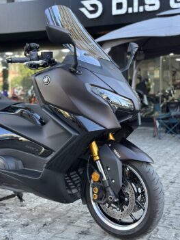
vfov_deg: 37.4
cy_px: 127
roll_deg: +0.0
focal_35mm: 51
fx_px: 353
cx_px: 91
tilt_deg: -3.7
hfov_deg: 28.6
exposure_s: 1/172
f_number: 1.78
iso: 125
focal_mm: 6.86
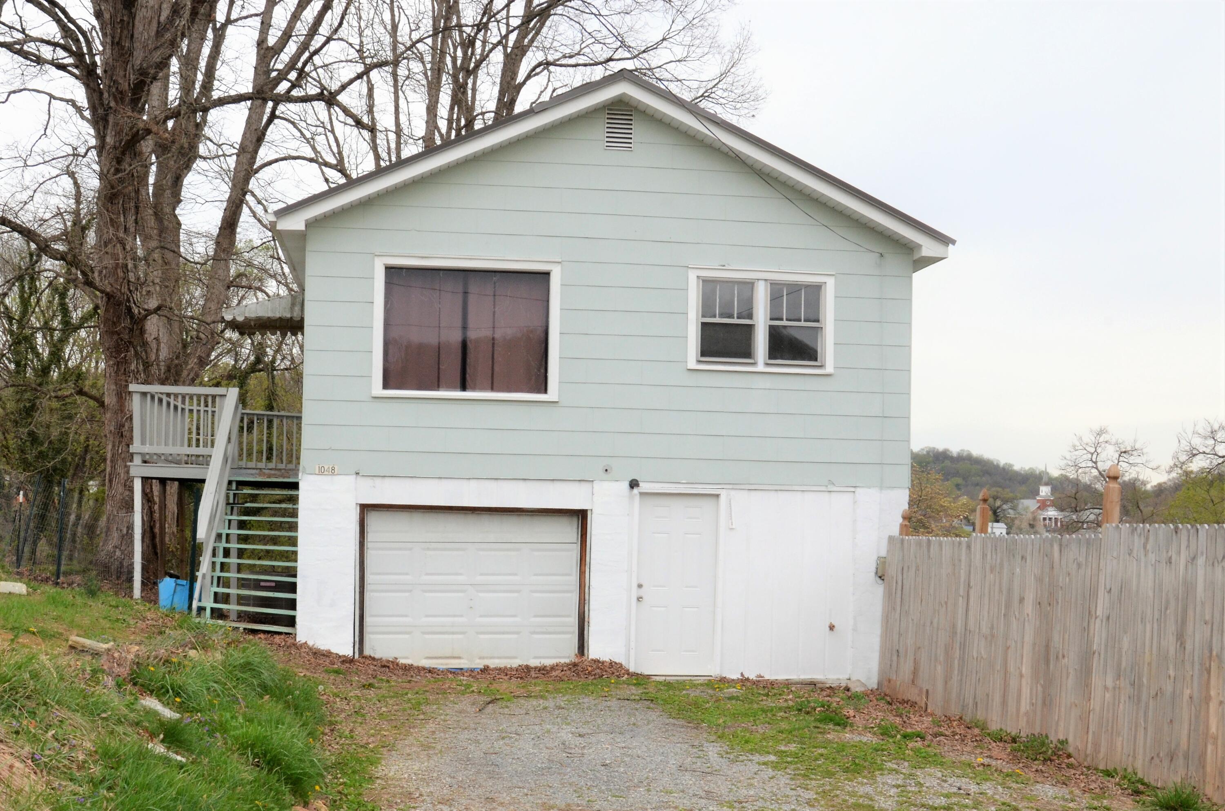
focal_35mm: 32
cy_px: 406
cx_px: 612
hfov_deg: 59.6
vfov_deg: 41.5
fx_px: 1069
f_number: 18
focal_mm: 21
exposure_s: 1/250
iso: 800
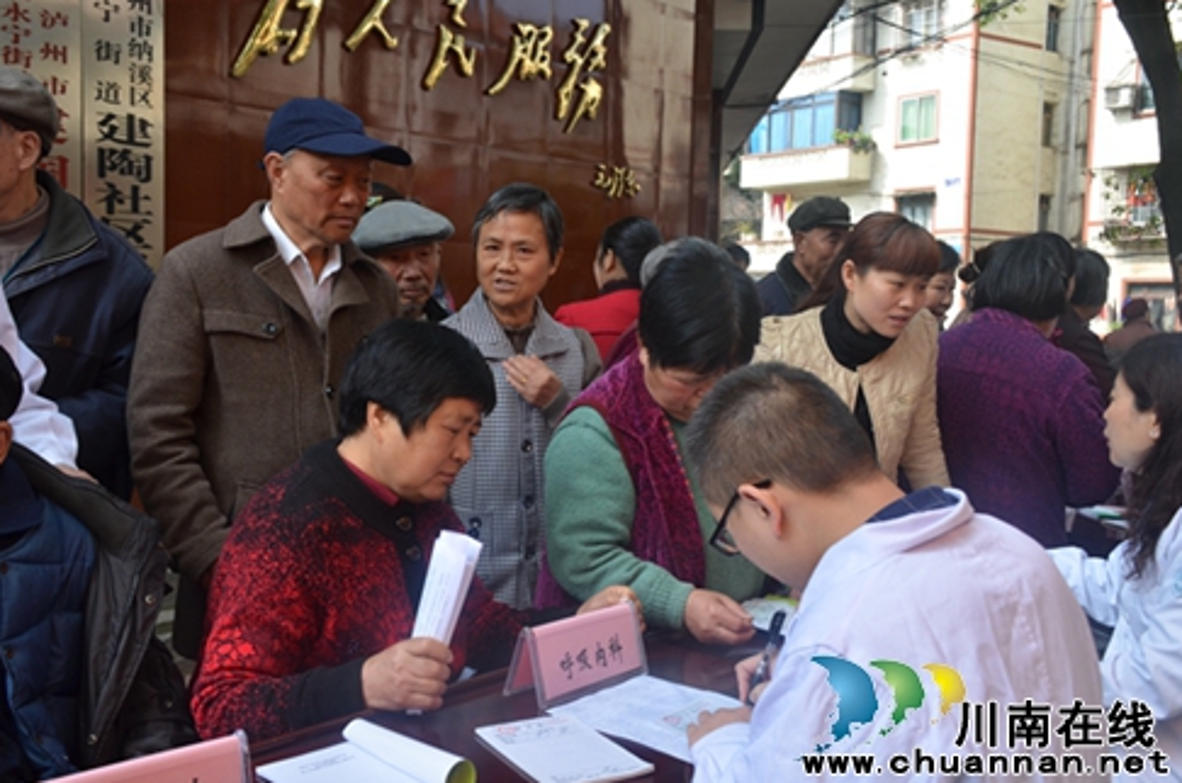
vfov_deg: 35.8
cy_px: 390
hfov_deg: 52.0
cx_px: 591
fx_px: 1212
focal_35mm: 37
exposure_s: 1/200
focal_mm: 24
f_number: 7.1
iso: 200
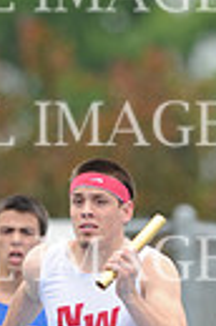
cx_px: 231
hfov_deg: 0.8
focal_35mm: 1787
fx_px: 16168
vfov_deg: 1.2
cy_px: 459
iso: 400
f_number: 4
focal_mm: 400
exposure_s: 1/1250
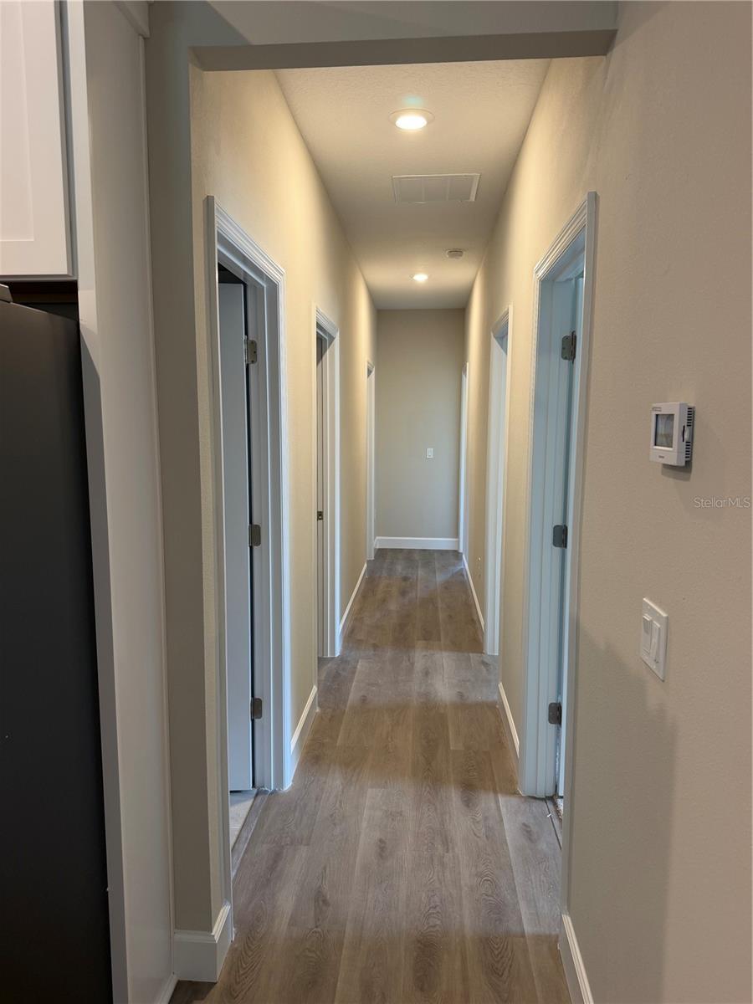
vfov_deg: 71.6
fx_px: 696
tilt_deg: -6.8
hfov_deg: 56.8
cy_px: 502
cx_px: 376
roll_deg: -0.2
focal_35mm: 24
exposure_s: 1/60
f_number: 1.78
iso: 125
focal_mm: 6.76
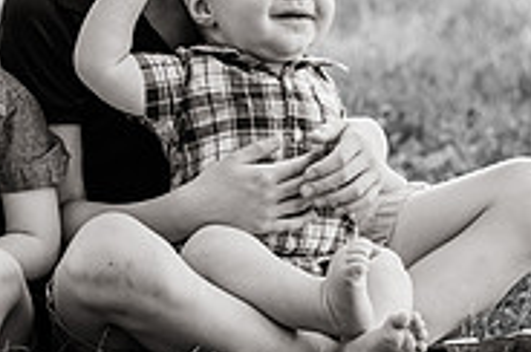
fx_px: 2915
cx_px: 7
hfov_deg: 10.3
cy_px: 1
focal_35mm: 198
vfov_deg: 6.9
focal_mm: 58
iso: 160
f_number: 2.8
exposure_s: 1/500
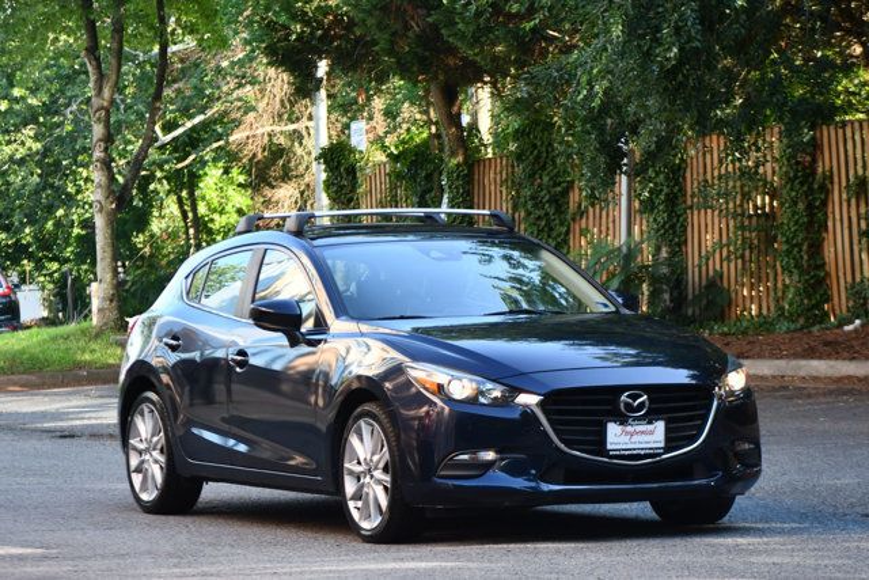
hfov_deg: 14.0
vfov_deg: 9.3
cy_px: 290
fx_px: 3549
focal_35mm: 147
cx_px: 434
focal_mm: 98
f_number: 4.8
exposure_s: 1/250
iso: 400
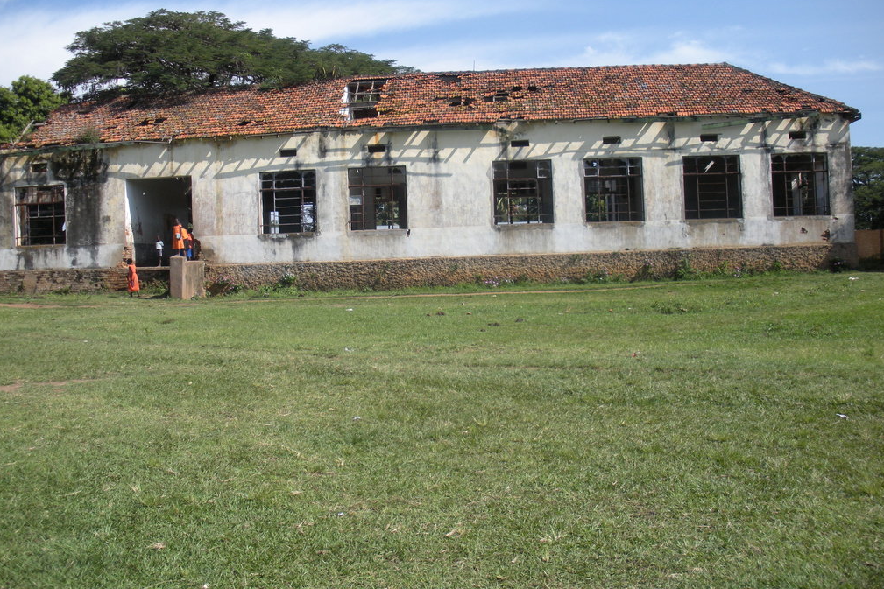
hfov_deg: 50.7
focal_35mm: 38
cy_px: 260
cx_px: 444
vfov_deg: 35.0
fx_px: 933
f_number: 3.5
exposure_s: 1/548
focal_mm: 6.3
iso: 64
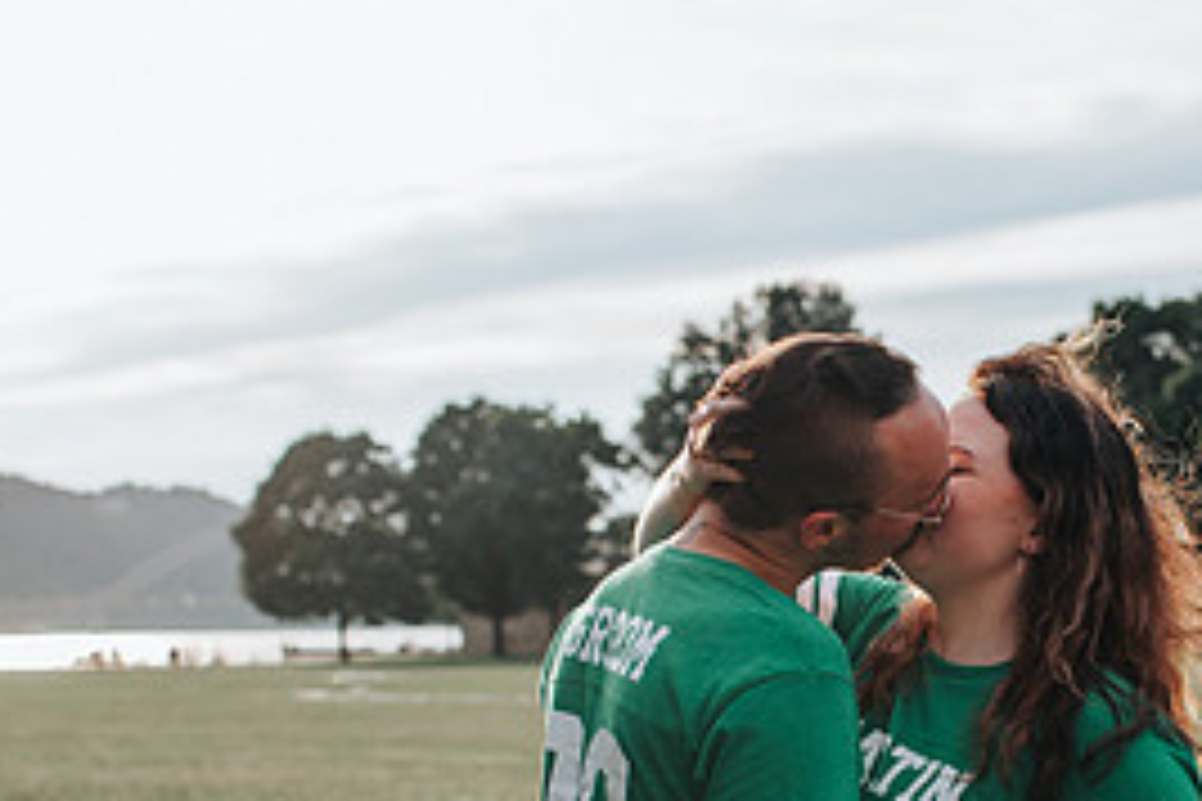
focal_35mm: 76
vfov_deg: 17.7
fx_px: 2537
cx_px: 882
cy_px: 731
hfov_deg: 26.4
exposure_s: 1/1000
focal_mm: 35
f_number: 3.2
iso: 100
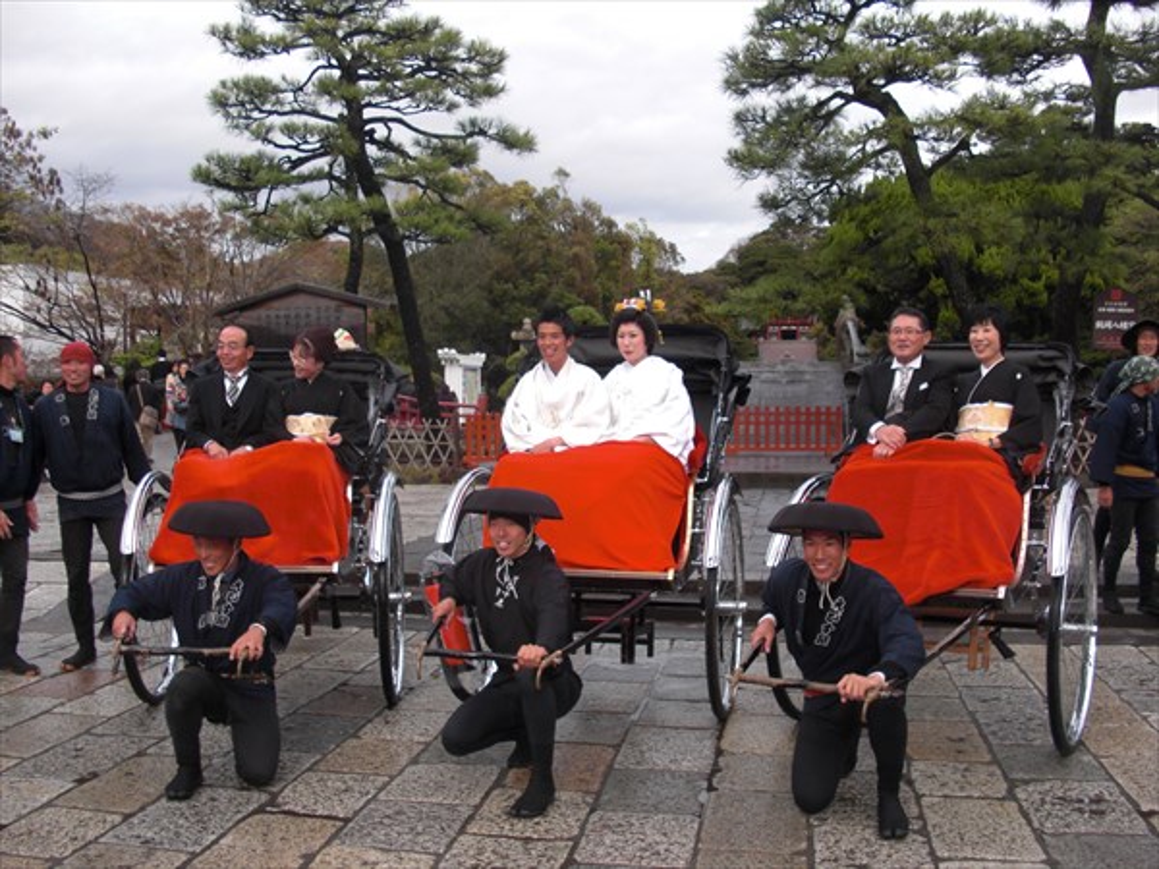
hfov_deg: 51.4
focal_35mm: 36
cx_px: 580
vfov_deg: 39.7
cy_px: 434
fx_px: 1205
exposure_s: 1/500
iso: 50
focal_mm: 6.3
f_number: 2.8
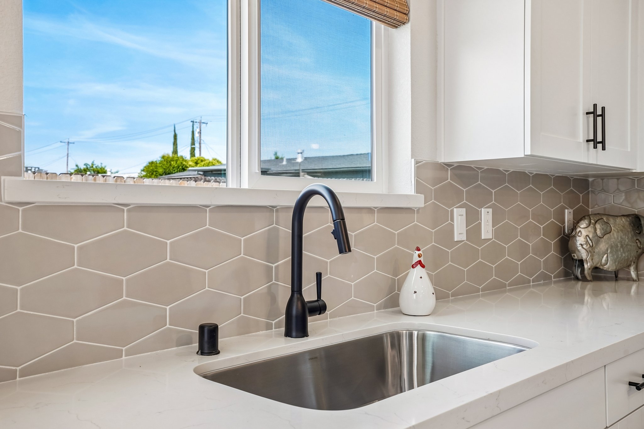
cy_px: 214
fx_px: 626
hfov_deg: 54.4
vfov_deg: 37.8
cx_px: 322
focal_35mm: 35
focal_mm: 35
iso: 320
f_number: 8
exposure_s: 1/30
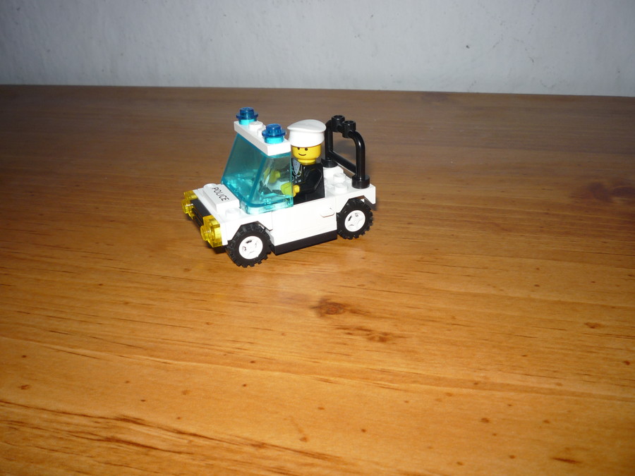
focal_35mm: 32
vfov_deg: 44.2
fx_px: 587
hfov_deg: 56.8
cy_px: 238
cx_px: 318
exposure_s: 1/30
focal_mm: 5.2
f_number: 4
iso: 100
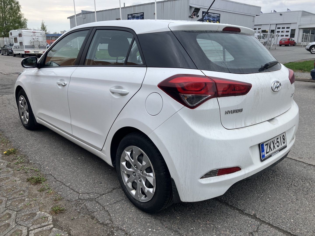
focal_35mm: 28
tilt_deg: -12.4
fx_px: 255
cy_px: 118
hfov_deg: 63.4
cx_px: 158
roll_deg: -2.5
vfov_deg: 49.7
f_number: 1.8
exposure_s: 1/656
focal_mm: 3.99
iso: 32
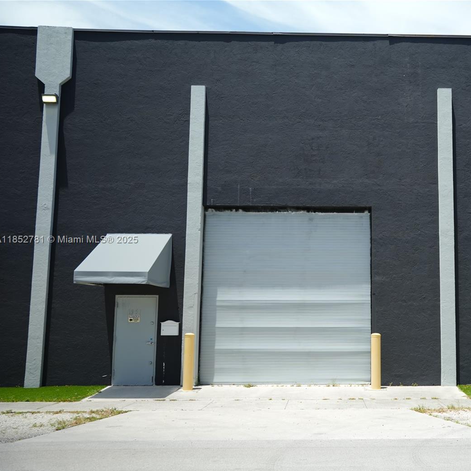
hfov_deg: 38.2
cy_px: 240
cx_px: 354
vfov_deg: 39.2
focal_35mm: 43
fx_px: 662
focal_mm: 33
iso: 200
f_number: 2.8
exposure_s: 1/80
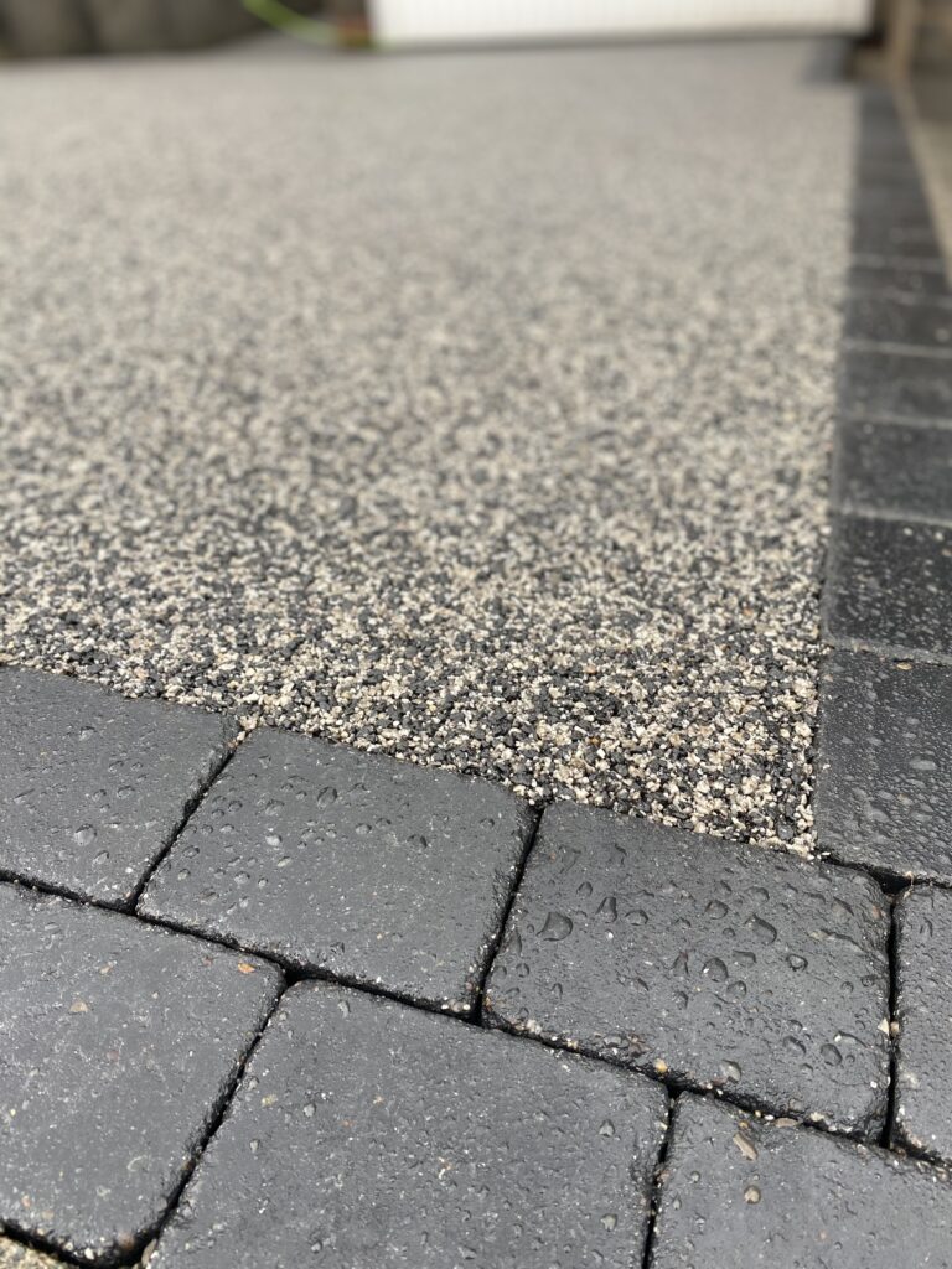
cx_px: 476
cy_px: 634
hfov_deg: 53.1
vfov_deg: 67.3
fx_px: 953
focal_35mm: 26
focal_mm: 4.25
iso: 50
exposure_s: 1/122
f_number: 1.8
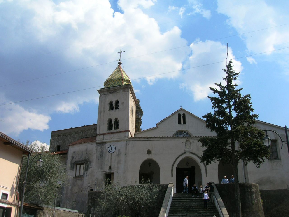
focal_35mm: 34
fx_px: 284
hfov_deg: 54.0
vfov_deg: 41.8
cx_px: 144
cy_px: 108
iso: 50
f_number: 4.9
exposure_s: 1/410
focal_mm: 5.7
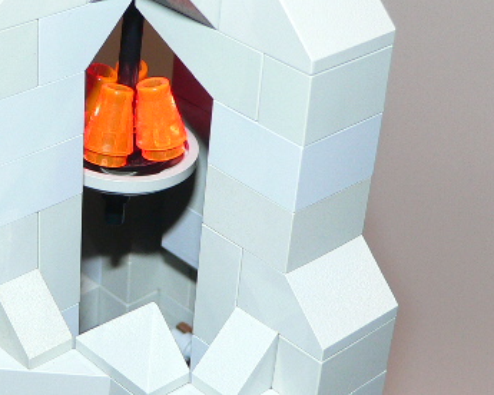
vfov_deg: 18.1
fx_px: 1243
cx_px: 176
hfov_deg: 22.4
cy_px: 213
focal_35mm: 85
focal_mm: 6.2
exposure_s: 1/125
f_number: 2.8
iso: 100
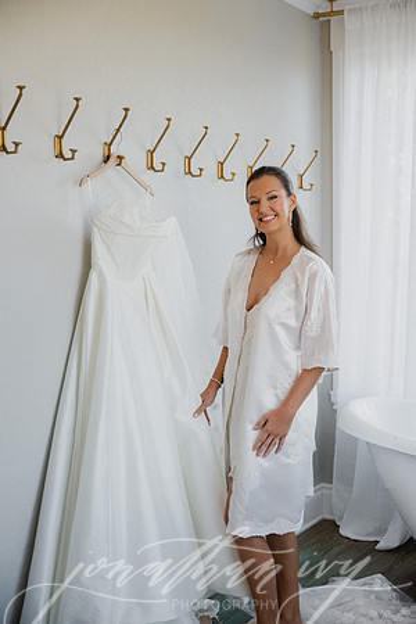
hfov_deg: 28.1
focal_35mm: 48
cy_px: 312
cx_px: 208
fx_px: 832
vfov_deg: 41.1
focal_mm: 48
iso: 1600
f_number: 2.8
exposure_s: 1/1000
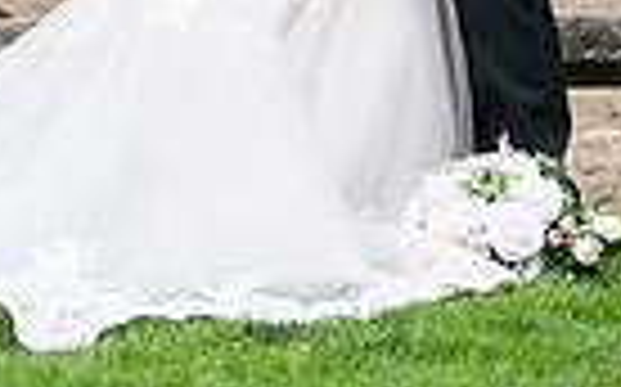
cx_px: 153
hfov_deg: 7.0
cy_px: -396
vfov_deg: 4.3
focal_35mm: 300
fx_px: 5073
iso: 800
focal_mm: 70
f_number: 2.8
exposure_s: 1/4000
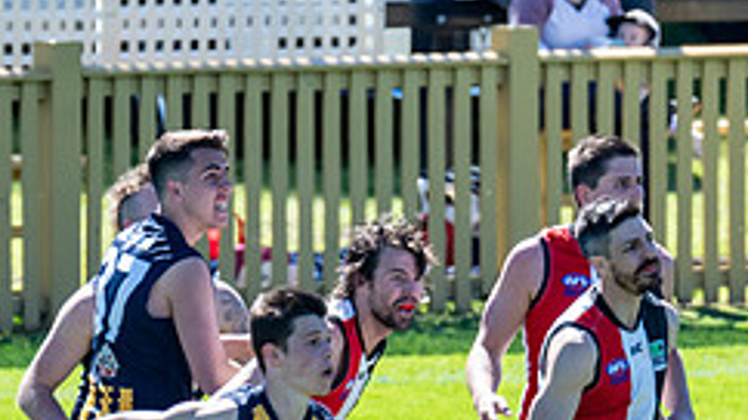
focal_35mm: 2076
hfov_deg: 1.0
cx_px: 559
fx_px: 41166
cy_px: 301
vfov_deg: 0.6
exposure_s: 1/640
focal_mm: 550
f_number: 11
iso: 800
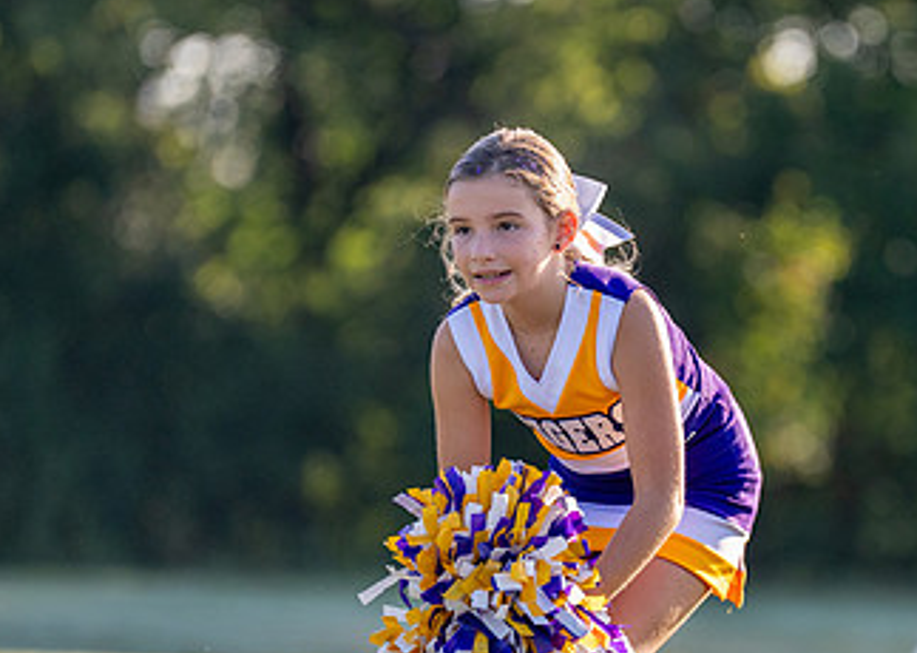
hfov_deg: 4.1
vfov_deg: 2.9
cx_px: 604
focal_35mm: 491
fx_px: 12774
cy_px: 424
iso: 400
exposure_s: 1/2000
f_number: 2.8
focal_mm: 200
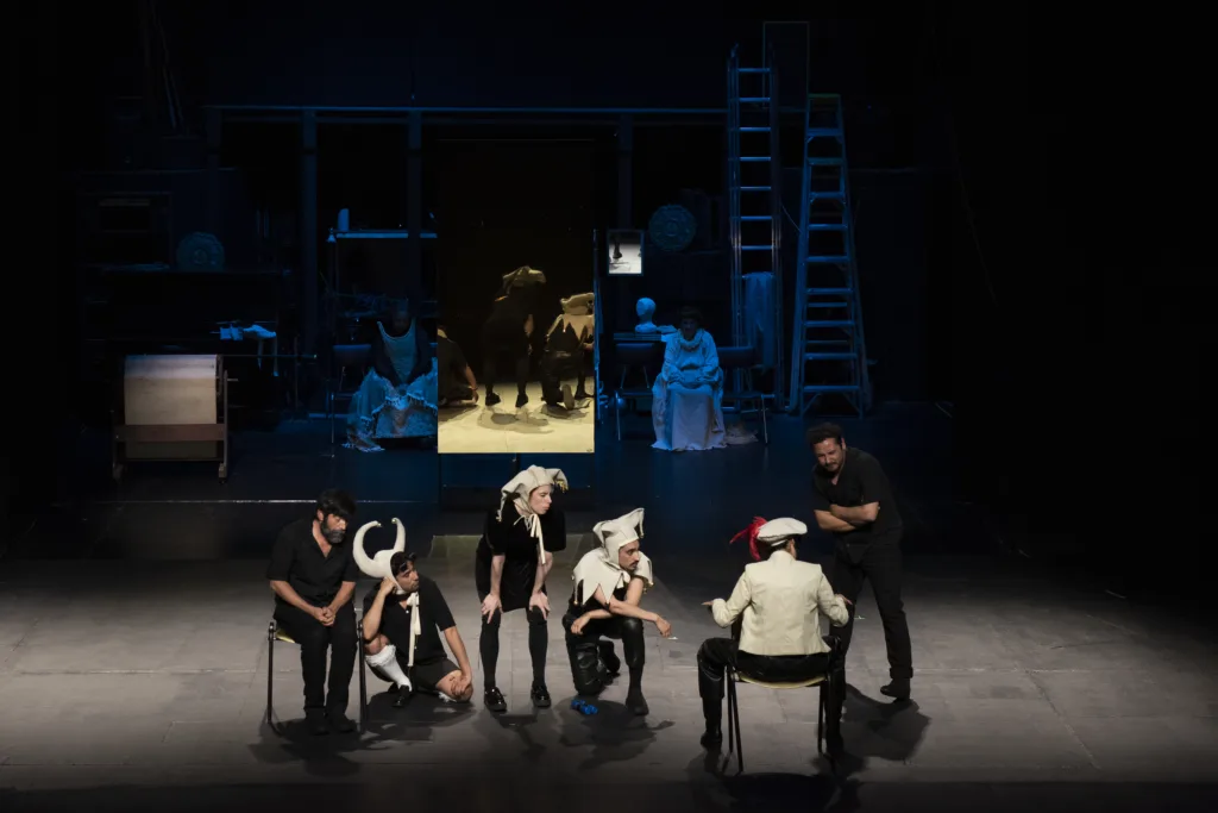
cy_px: 406
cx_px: 609
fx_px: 1962
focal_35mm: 58
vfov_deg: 23.4
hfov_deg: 34.5
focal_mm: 58
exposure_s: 1/200
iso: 1000
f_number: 6.3
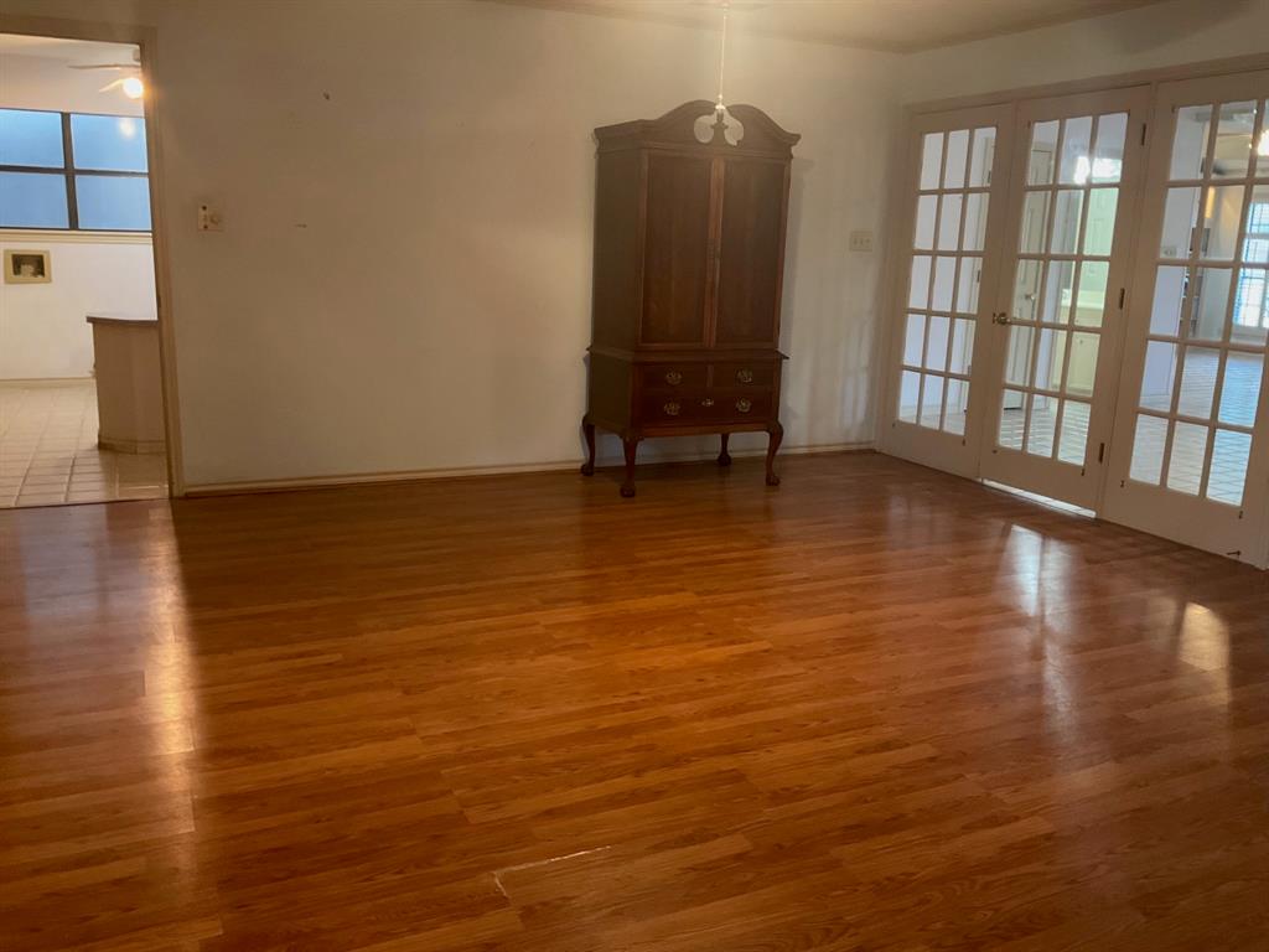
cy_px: 476
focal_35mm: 29
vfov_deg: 48.2
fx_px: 1063
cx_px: 634
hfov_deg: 61.7
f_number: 1.8
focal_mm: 3
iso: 250
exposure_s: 1/30
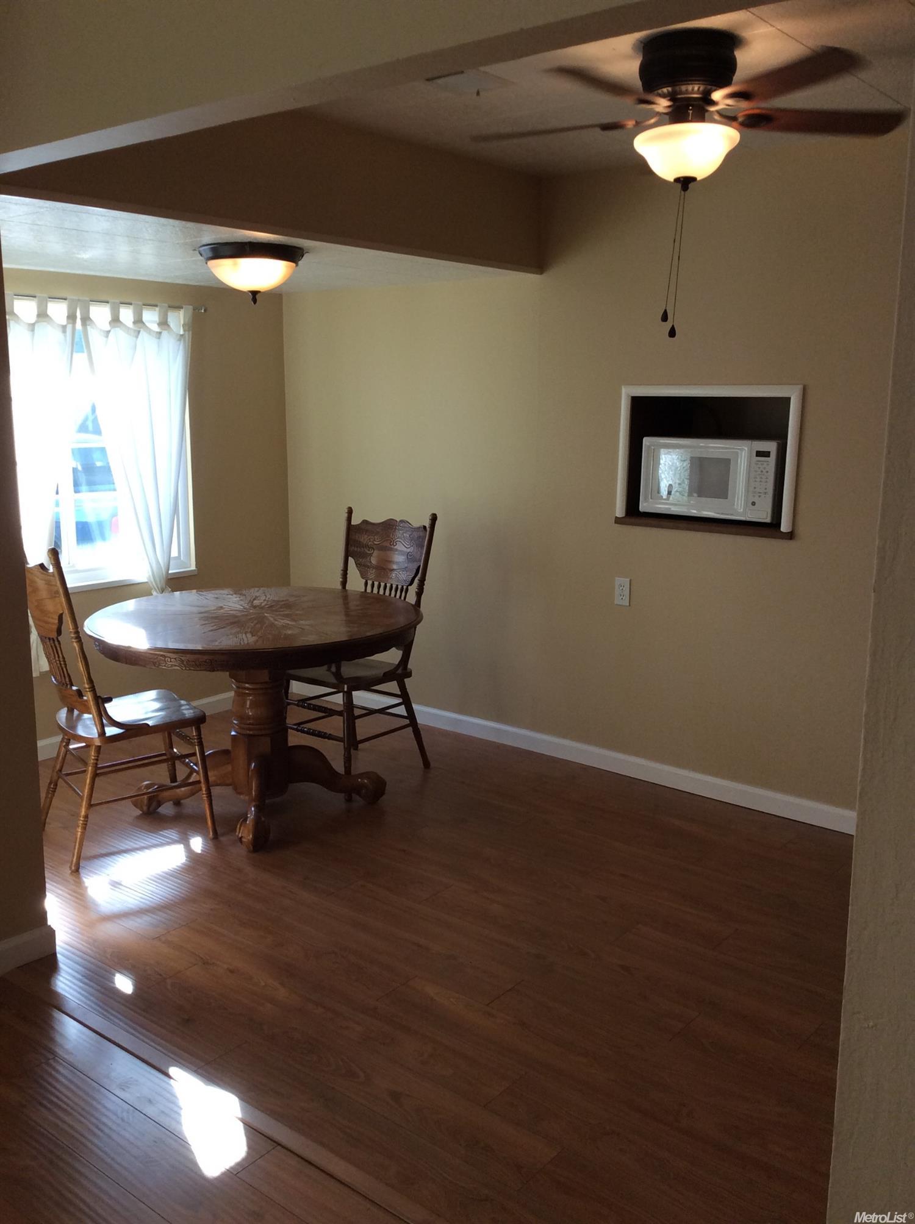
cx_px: 458
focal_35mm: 32
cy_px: 612
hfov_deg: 44.1
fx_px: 1131
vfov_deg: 56.9
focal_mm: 3.3
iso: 64
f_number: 2.4
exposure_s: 1/100
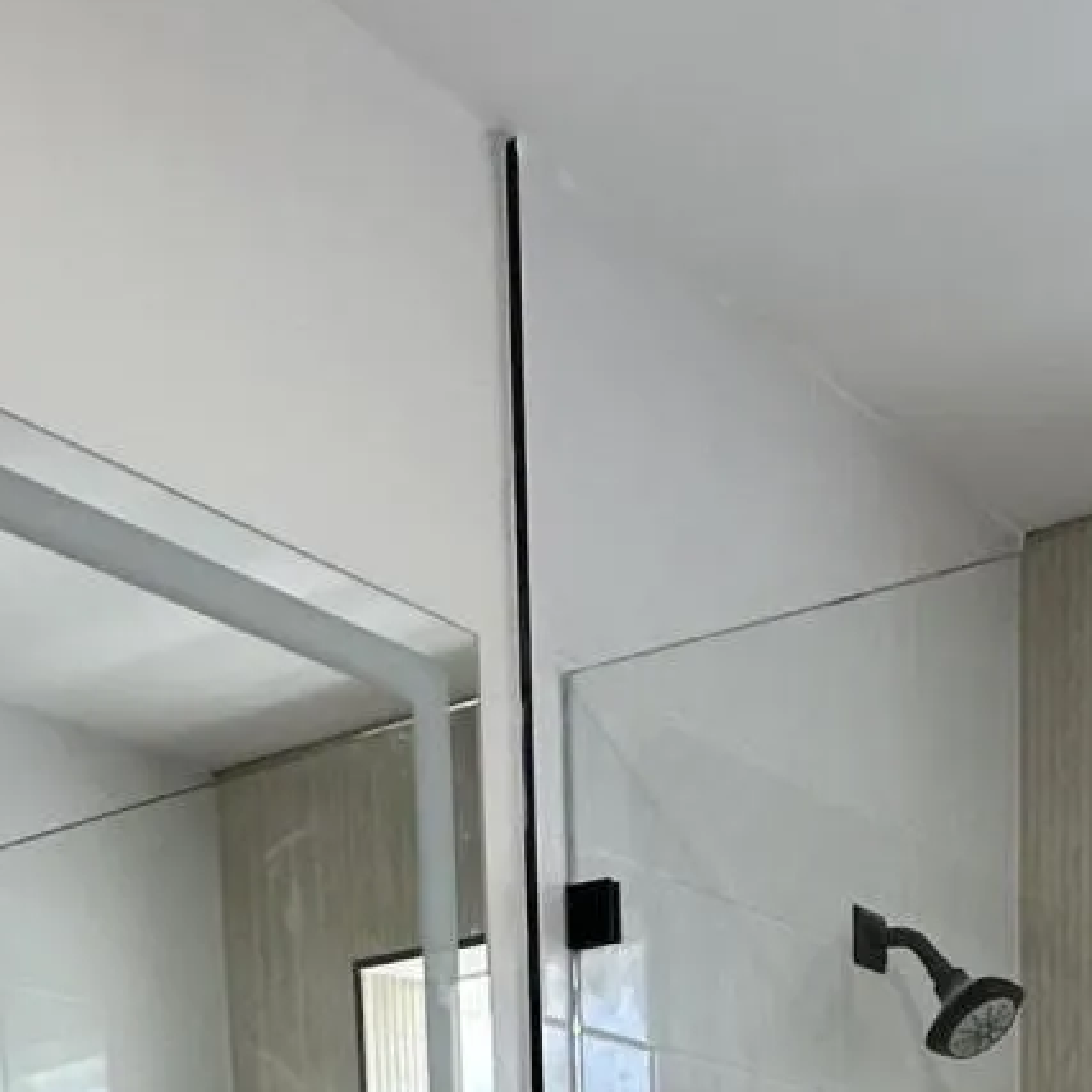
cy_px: 1752
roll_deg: +0.4
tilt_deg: -8.9
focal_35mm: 58
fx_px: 2070
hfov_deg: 28.4
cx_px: 977
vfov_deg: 22.6
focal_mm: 2.22
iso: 125
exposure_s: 1/120
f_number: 2.2
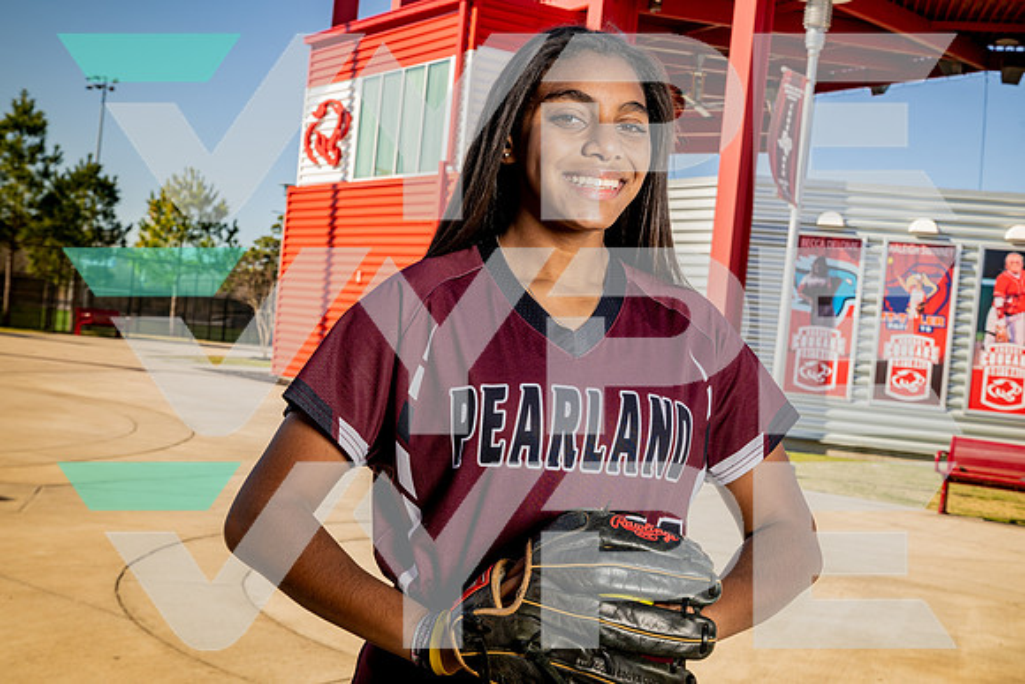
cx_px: 512
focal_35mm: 48
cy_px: 342
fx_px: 1367
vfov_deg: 28.1
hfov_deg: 41.1
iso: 125
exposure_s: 1/250
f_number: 10
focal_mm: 48
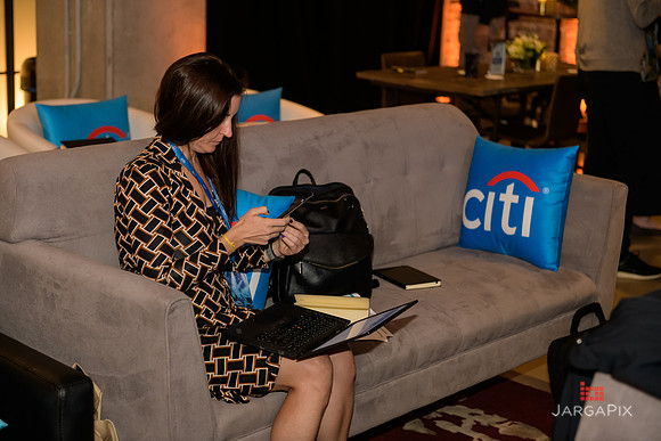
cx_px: 330
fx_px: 1139
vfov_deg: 21.9
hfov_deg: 32.4
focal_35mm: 62
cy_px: 220
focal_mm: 62
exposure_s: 1/125
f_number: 3.2
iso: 1250
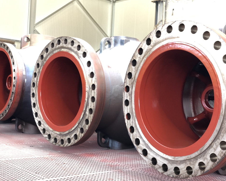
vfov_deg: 27.6
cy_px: 89
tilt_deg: +1.0
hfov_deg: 34.1
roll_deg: -2.9
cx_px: 112
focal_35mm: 55
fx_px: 368
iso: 160
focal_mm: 6
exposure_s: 1/17
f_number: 2.4
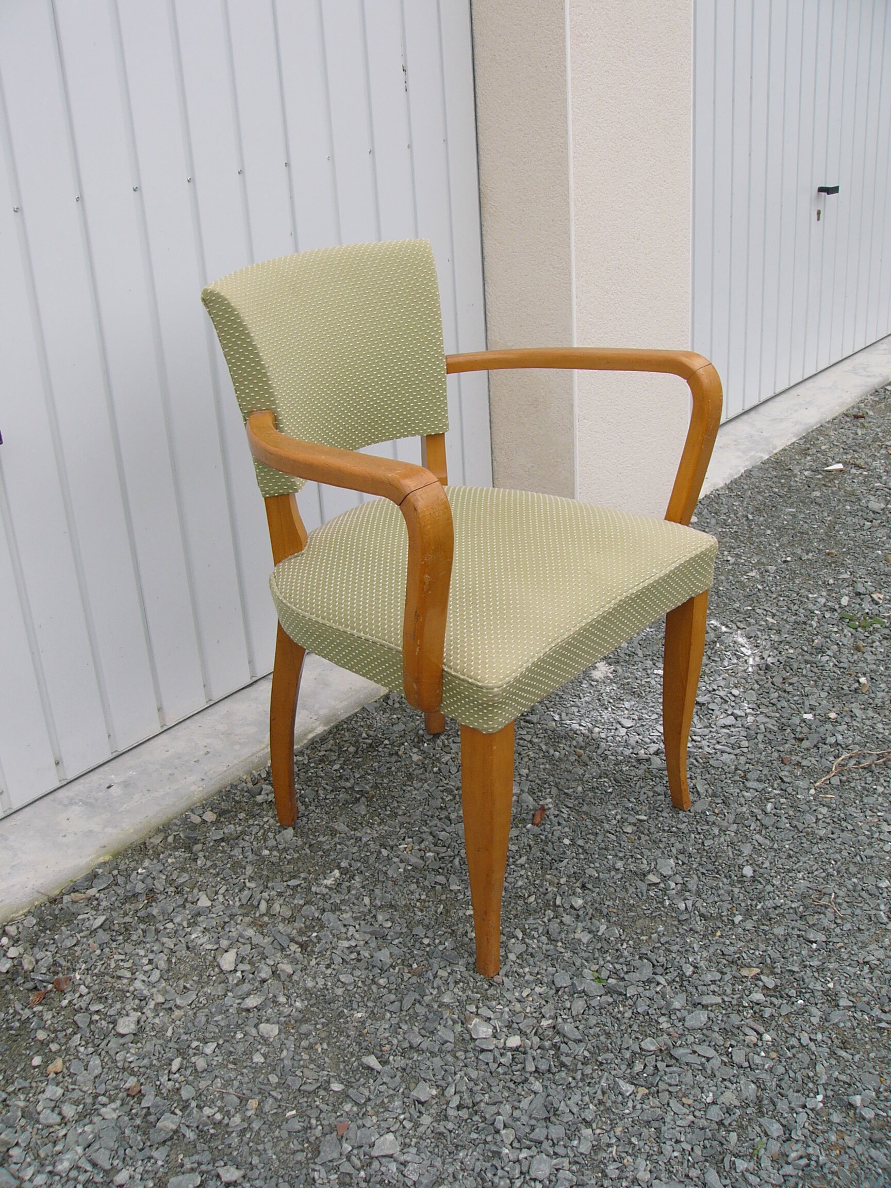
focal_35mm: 36
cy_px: 594
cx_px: 446
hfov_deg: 39.7
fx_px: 1235
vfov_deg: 51.4
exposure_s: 1/200
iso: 50
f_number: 4
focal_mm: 6
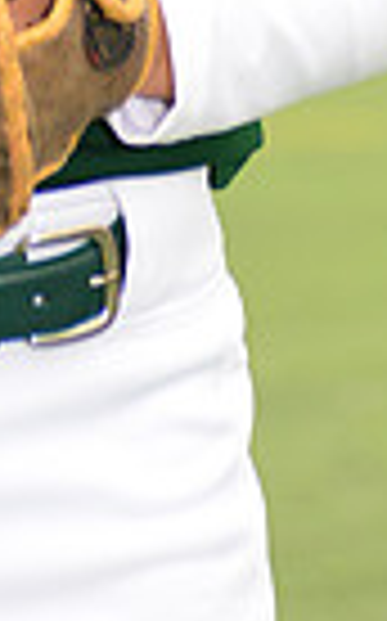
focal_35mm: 731
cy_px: -630
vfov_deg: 2.9
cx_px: -115
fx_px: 12362
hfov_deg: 1.8
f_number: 6.3
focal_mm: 170
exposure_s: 1/250
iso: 200
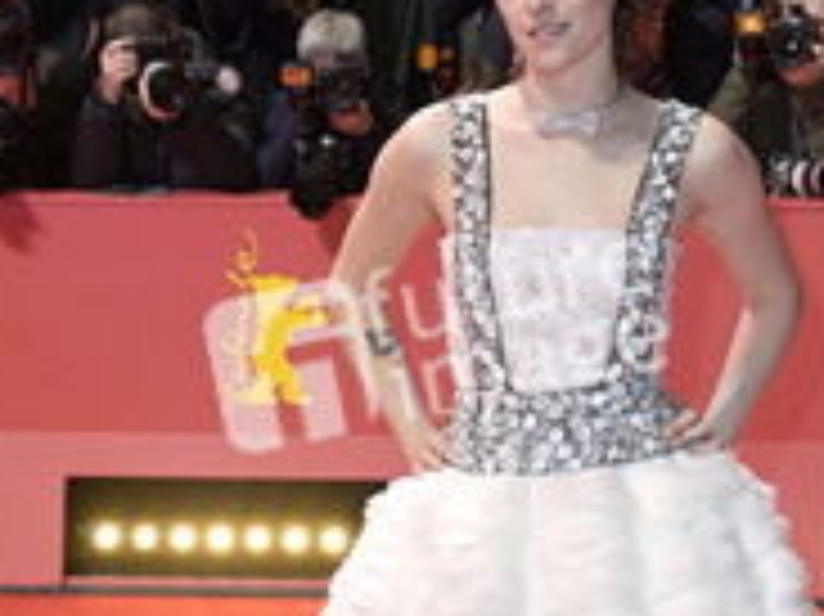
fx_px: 1998
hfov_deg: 23.2
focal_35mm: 84
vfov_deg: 17.3
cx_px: 567
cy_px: 571
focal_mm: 40
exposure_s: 1/125
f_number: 5.6
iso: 1000
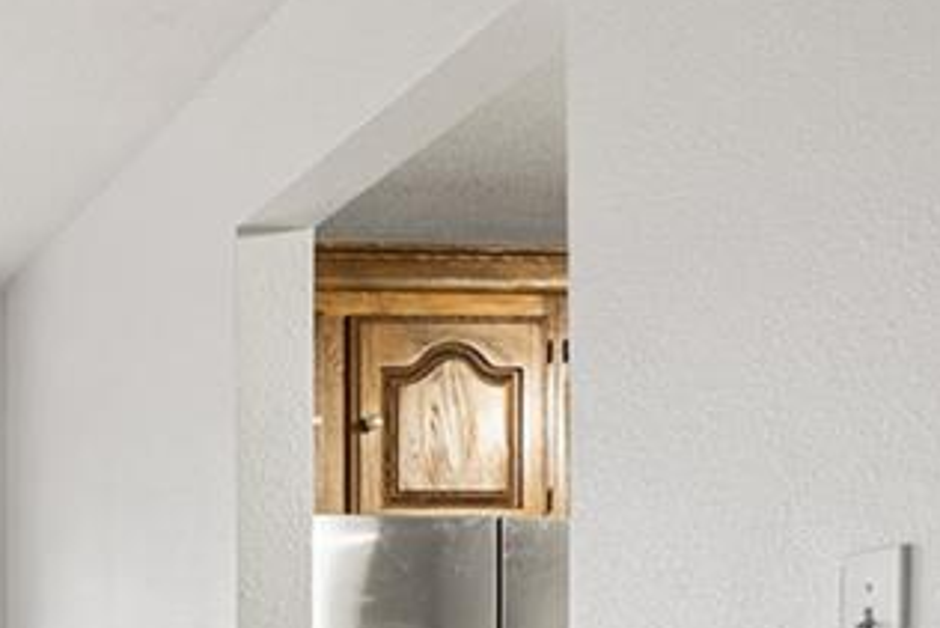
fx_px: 2116
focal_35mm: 81
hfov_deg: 20.3
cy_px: 952
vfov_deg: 15.5
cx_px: -592
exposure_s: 2.5
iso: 200
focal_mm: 16
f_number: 8
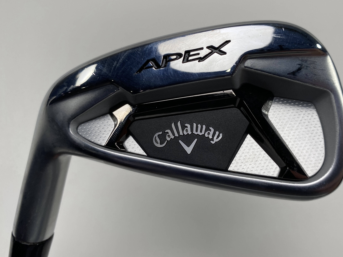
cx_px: 204
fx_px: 297
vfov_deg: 46.7
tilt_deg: -64.1
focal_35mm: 30
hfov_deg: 59.5
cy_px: 116
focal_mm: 4.25
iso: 32
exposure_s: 1/510
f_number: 1.8
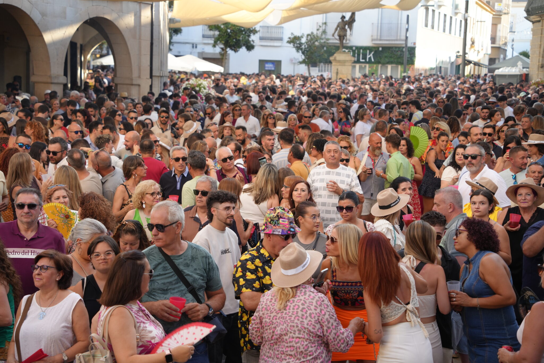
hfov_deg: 27.3
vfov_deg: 18.4
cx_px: 272
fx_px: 1118
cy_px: 182
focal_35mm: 74
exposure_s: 1/160
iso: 250
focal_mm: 74
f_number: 4
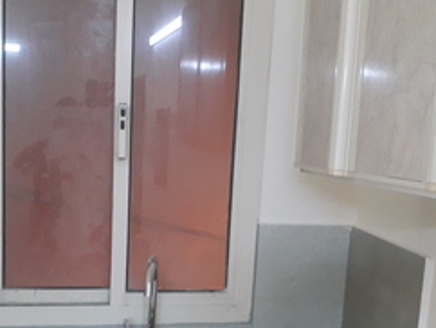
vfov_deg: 28.3
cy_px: 235
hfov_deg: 37.5
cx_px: 210
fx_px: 643
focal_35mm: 51
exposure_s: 1/50
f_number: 1.9
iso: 200
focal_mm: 3.6
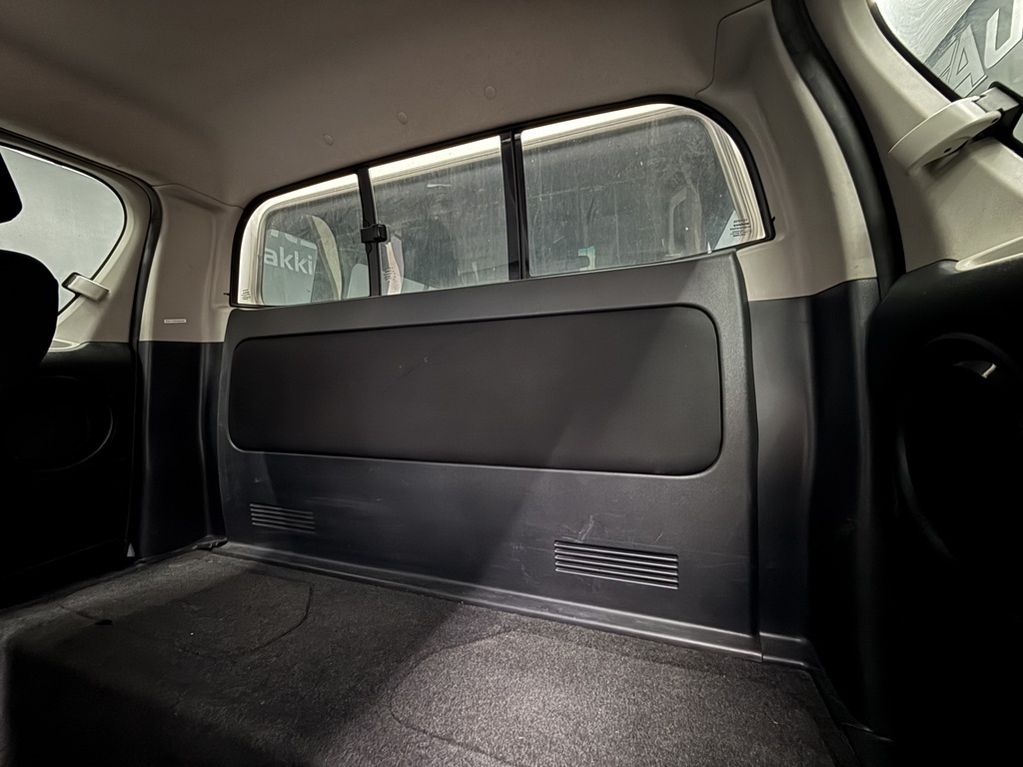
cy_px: 384
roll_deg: +1.7
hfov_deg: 102.1
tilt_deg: -1.0
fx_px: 414
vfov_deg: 85.7
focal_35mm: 14
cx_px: 512
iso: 1000
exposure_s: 1/8
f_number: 2.2
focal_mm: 2.22
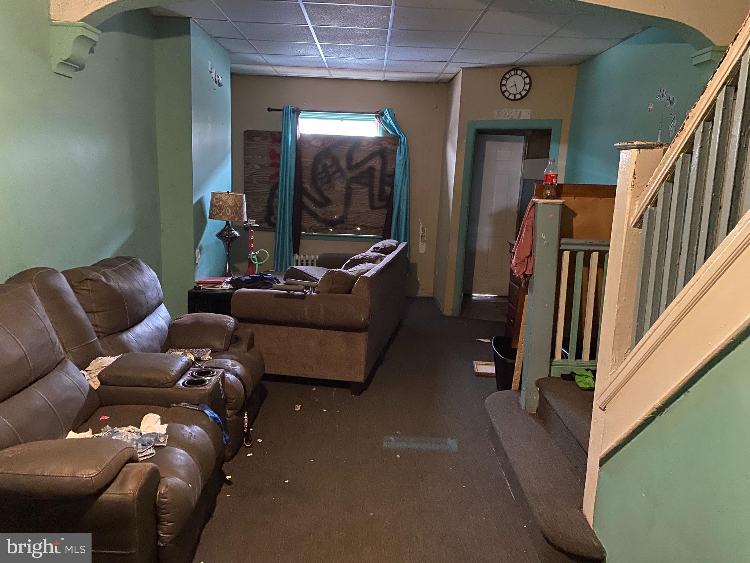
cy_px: 282
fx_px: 563
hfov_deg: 67.3
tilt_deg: -10.9
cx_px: 375
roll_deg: -2.5
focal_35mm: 26
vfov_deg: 53.1
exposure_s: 1/24
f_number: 1.8
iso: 800
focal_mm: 4.25
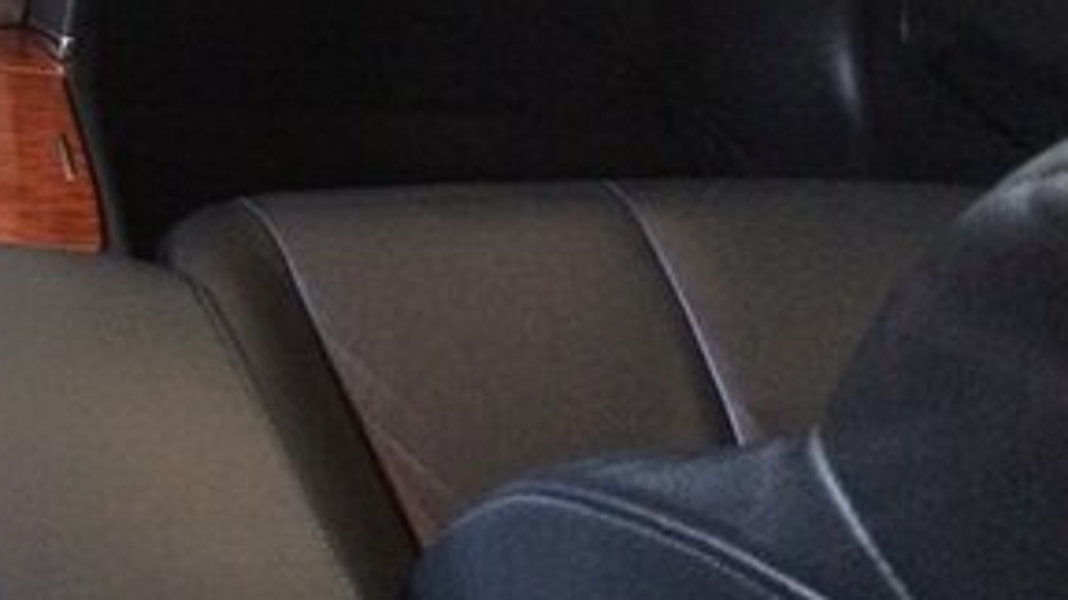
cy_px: -106
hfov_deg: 25.9
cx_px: -134
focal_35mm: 75
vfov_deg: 15.5
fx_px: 2124
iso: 320
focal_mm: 4.12
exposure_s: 1/30
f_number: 2.2
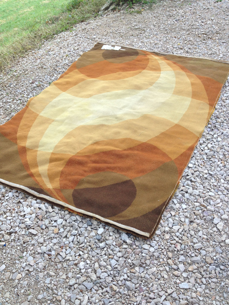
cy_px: 152
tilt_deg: -45.5
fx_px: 309
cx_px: 114
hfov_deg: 40.7
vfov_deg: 52.6
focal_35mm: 35
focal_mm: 4.28
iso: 50
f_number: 2.4
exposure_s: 1/60
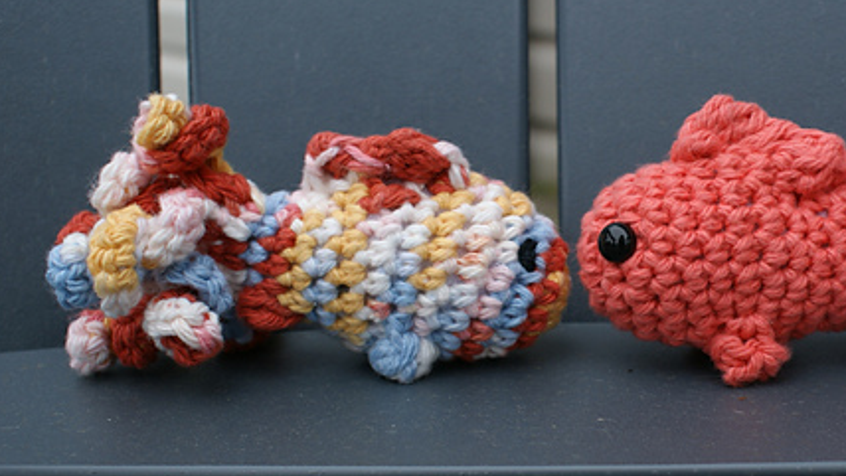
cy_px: 299
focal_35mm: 61
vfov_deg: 19.7
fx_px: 1369
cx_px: 575
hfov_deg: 34.0
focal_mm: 26
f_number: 5.6
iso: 100
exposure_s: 1/50
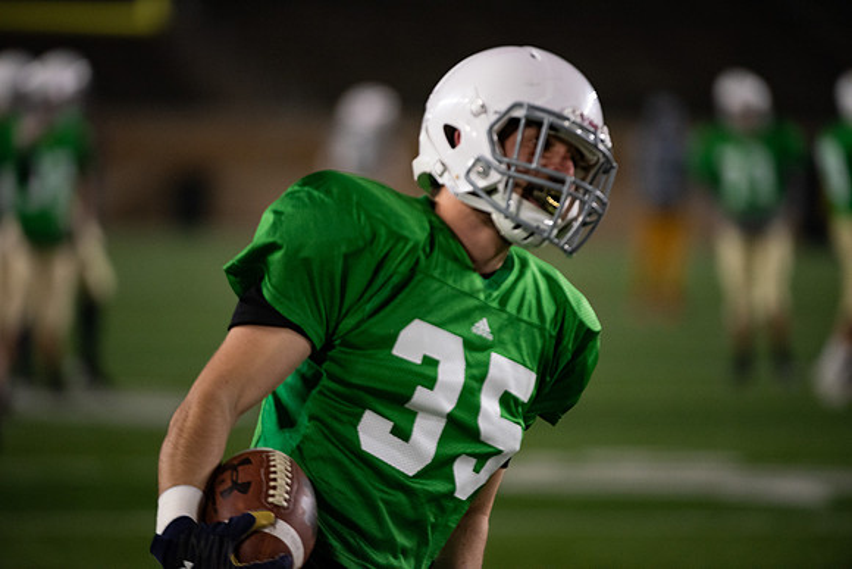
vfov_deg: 4.0
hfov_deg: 6.1
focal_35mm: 340
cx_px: 426
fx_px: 8048
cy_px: 284
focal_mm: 340
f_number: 4
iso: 3200
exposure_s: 1/500
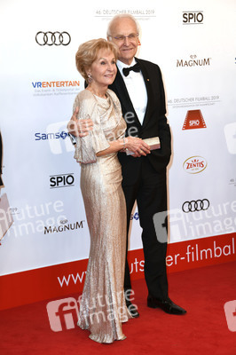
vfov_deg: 26.0
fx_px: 768
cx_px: 118
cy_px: 178
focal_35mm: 78
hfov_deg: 17.5
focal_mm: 78
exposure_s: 1/125
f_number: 6.3
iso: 250
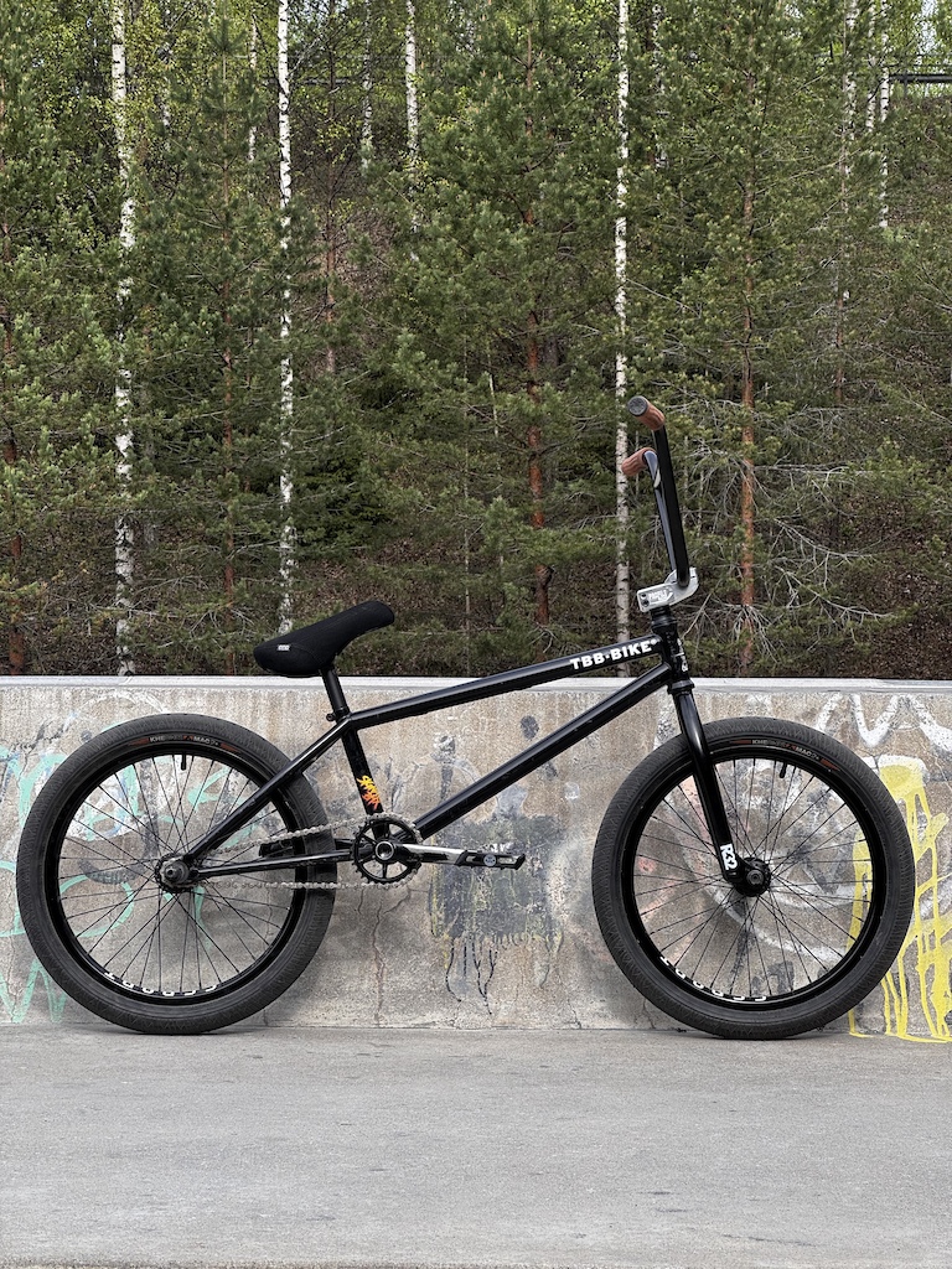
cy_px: 634
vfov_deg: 25.3
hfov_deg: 19.1
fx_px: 2824
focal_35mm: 77
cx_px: 476
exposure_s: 1/257
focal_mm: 9
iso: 25
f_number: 2.8
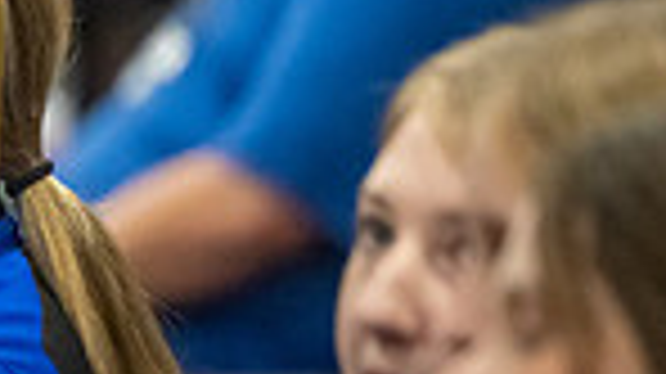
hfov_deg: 2.6
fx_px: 14523
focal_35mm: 823
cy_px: 83
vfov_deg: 1.5
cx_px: -558
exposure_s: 1/800
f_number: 3.2
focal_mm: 200
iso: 4000
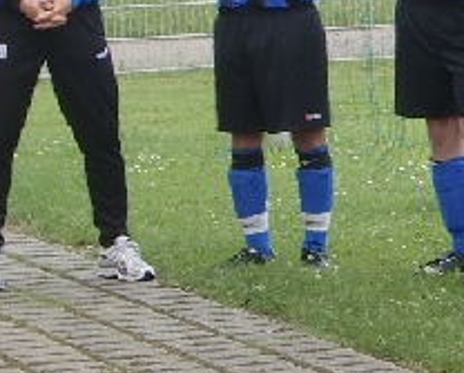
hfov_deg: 6.4
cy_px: 85
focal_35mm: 297
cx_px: 803
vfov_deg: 5.2
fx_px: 4084
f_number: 4.1
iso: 64
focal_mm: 11.7
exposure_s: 1/100
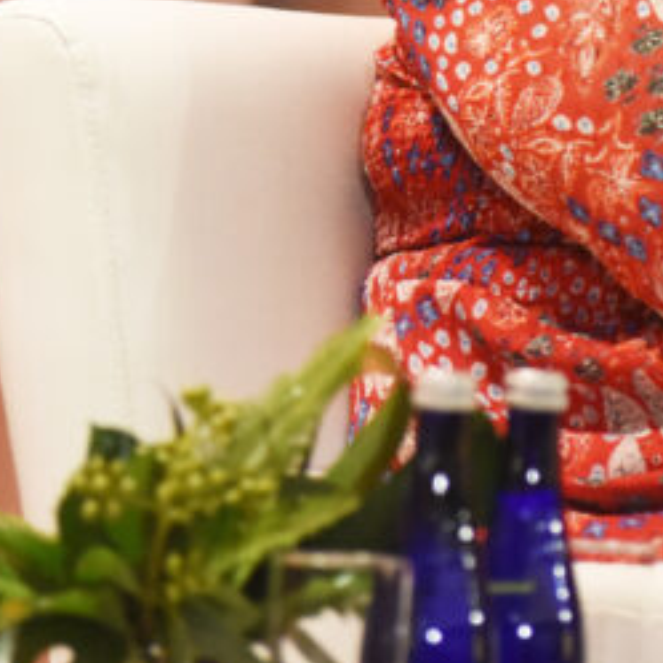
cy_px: 142
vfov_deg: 3.5
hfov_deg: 3.4
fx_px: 10986
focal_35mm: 507
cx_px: 855
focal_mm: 145
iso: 3200
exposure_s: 1/250
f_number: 2.8
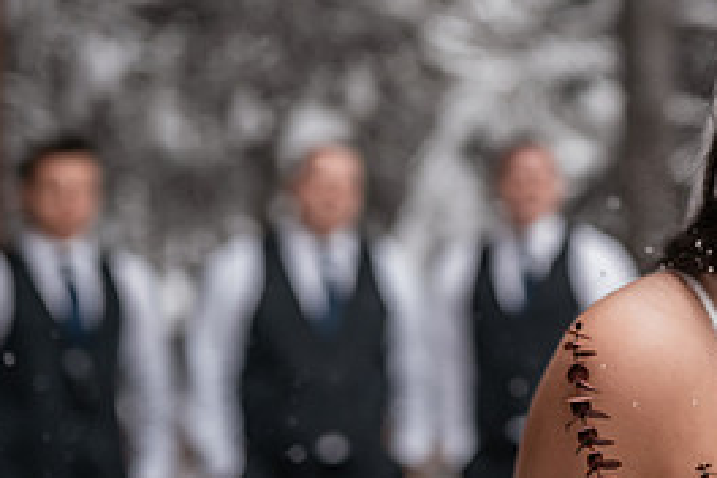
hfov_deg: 24.9
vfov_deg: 17.7
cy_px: 151
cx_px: 733
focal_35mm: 77
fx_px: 1533
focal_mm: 35
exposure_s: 1/400
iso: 200
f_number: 2
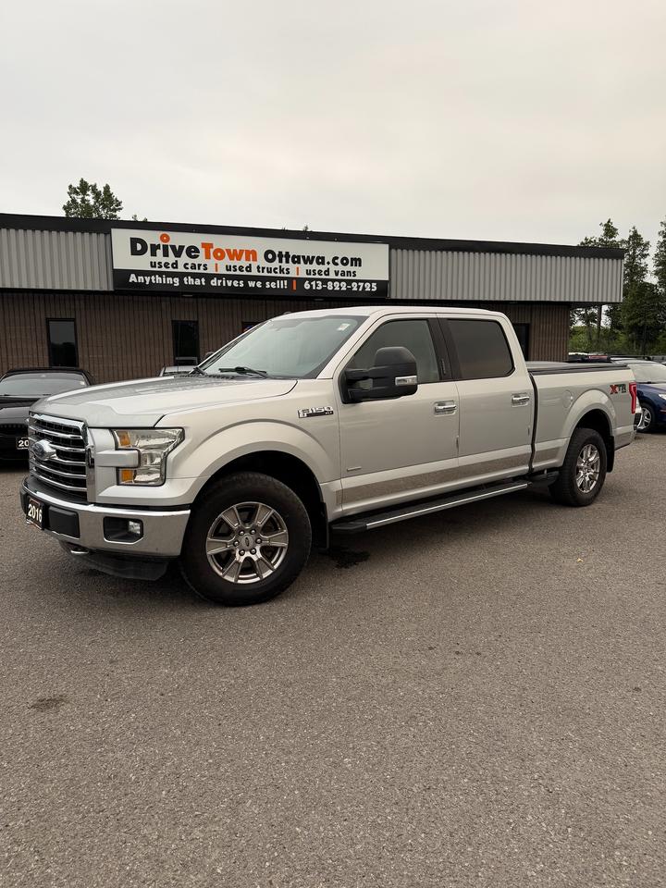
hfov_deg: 56.8
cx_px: 333
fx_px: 616
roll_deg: +0.0
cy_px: 444
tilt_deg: -6.9
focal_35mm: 24
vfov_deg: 71.6
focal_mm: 6.76
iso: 80
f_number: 1.78
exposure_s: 1/3425
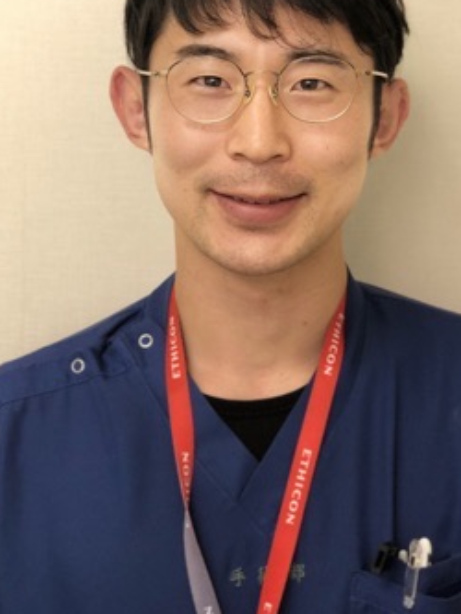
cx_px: 267
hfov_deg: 19.6
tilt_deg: -3.2
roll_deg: -1.4
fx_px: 1331
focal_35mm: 75
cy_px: 208
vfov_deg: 25.9
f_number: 2.4
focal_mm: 6
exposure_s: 1/40
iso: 80
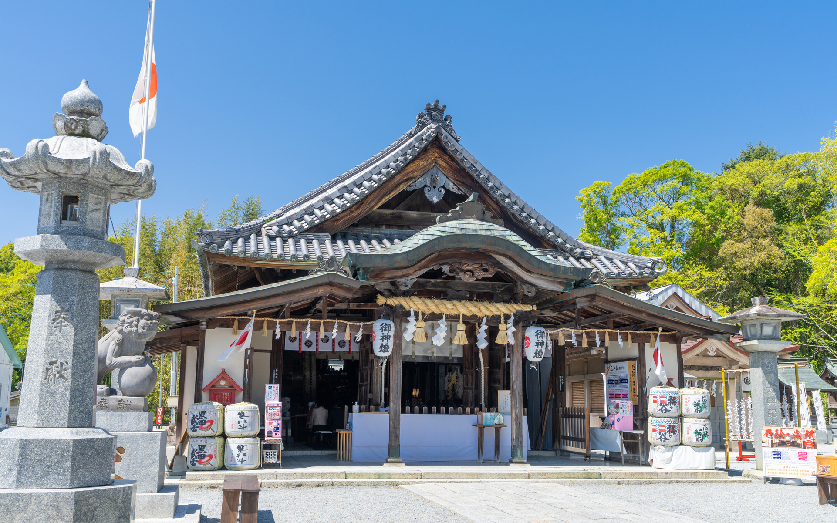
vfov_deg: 36.3
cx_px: 414
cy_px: 270
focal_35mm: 35
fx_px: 798
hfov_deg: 55.3
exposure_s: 1/250
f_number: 7.1
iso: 100
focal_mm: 33
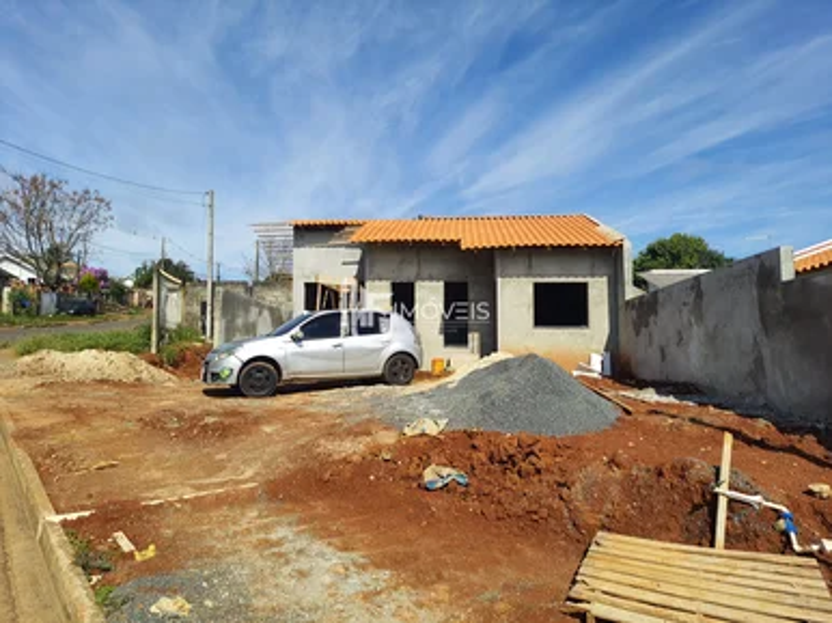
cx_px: 416
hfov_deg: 71.6
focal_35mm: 24
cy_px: 312
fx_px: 576
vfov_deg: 56.8
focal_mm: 5.23
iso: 50
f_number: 1.8
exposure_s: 1/1564
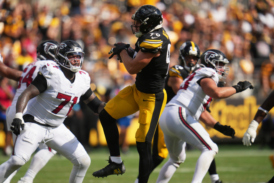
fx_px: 4261
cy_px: 92
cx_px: 137
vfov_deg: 2.5
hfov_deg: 3.7
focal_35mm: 560
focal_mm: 560
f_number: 4
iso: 160
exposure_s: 1/2000
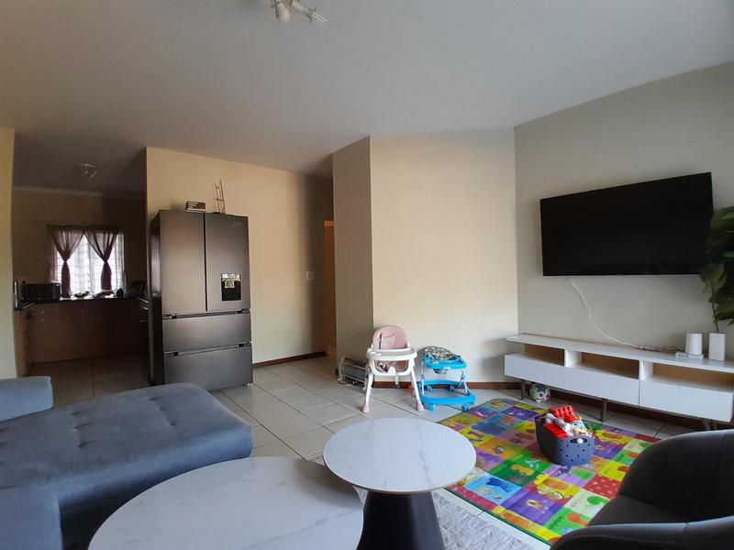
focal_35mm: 17
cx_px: 367
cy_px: 275
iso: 160
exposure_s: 1/25
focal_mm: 1.46
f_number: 2.2
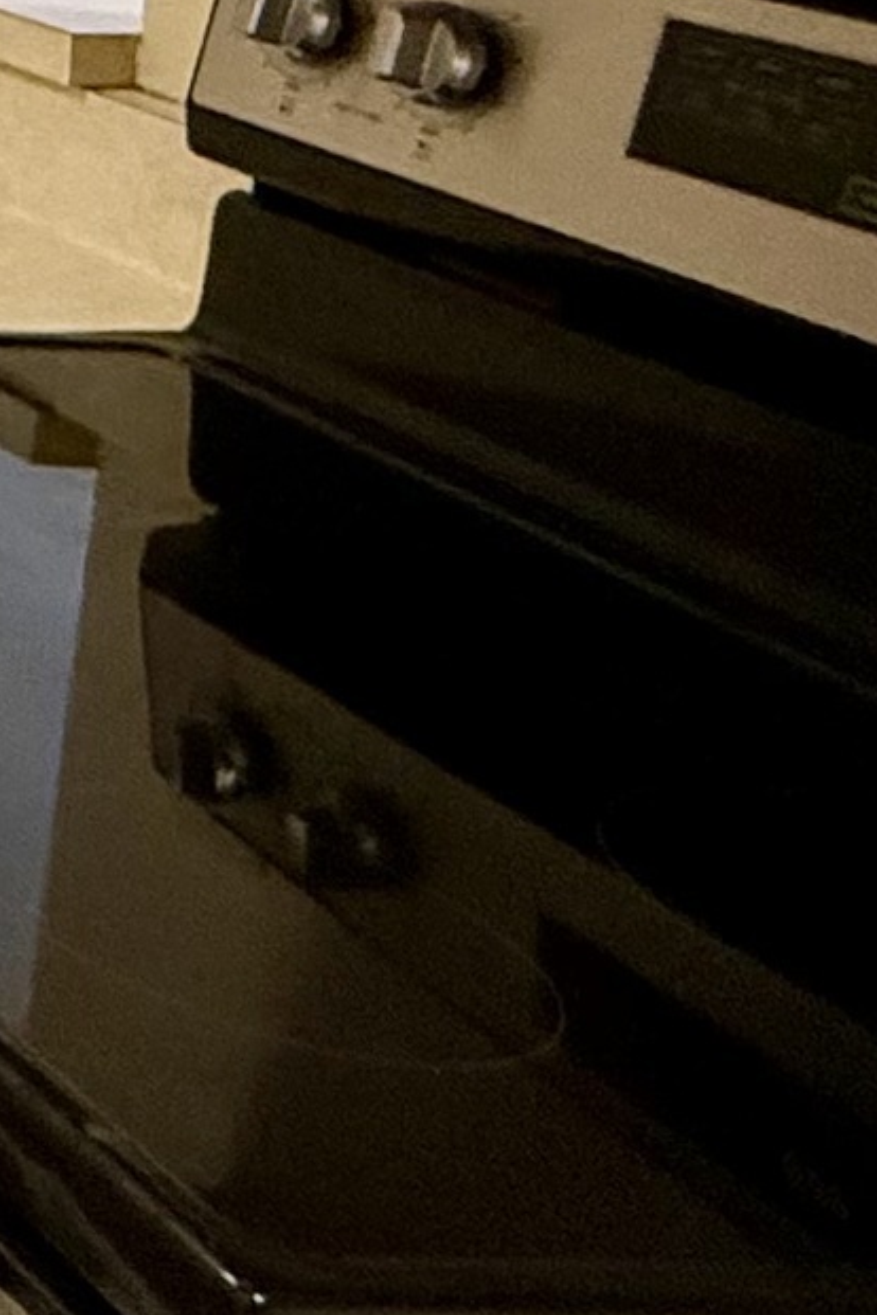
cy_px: -362
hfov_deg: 11.5
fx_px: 2631
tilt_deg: -4.9
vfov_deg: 24.7
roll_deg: -0.2
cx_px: -1718
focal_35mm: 72
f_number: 2.2
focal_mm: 2.22
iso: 400
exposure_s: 1/60
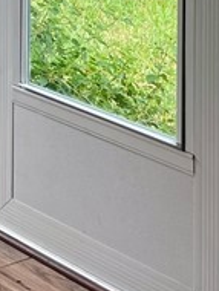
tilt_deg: +0.8
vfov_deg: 12.3
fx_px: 1178
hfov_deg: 10.1
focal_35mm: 140
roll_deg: -1.0
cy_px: -314
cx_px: -165
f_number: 1.6
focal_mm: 5.1
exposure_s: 1/189
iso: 40
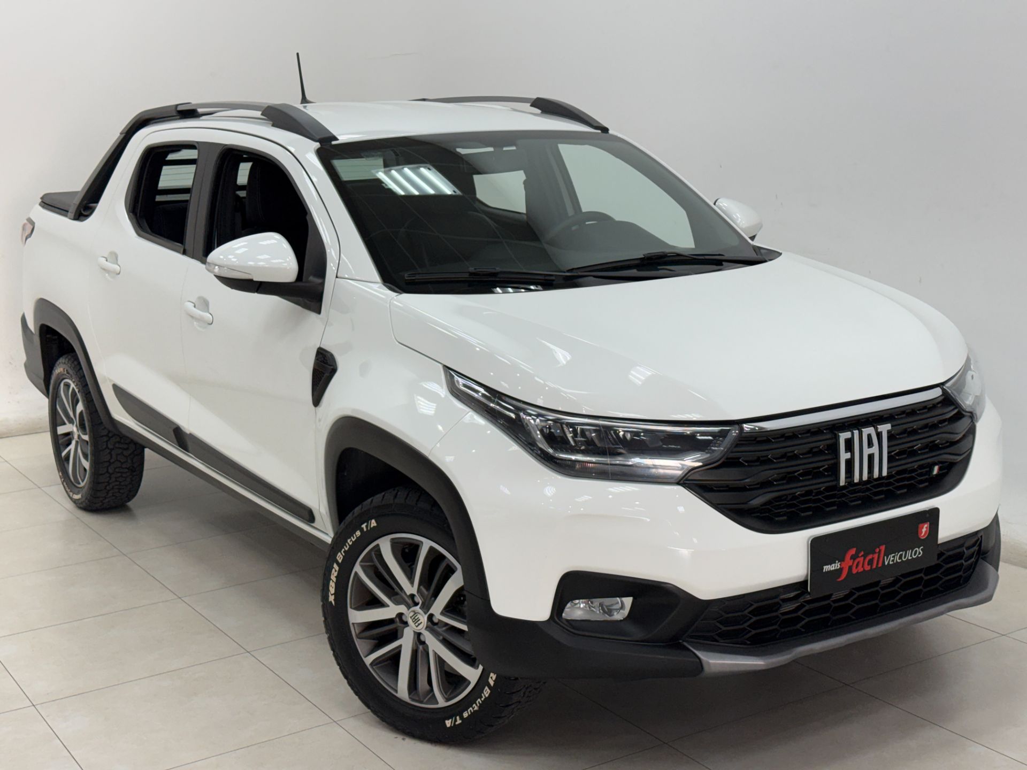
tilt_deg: -10.4
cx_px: 514
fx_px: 1424
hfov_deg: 39.7
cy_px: 385
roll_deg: +2.8
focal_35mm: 48
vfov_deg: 30.3
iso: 64
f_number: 1.78
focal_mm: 6.76
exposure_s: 1/154
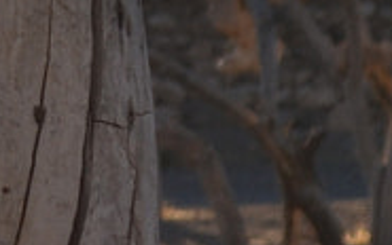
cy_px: -188
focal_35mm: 370
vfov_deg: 3.5
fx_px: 3956
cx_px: -683
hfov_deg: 5.4
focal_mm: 28
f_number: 3.2
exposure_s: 1/1250
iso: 100
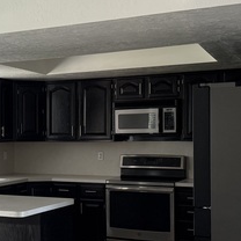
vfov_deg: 25.3
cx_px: 5
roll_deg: +0.6
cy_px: 144
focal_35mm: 68
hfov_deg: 24.3
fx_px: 536
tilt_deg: -0.6
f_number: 1.78
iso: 200
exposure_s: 1/166
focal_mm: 6.76
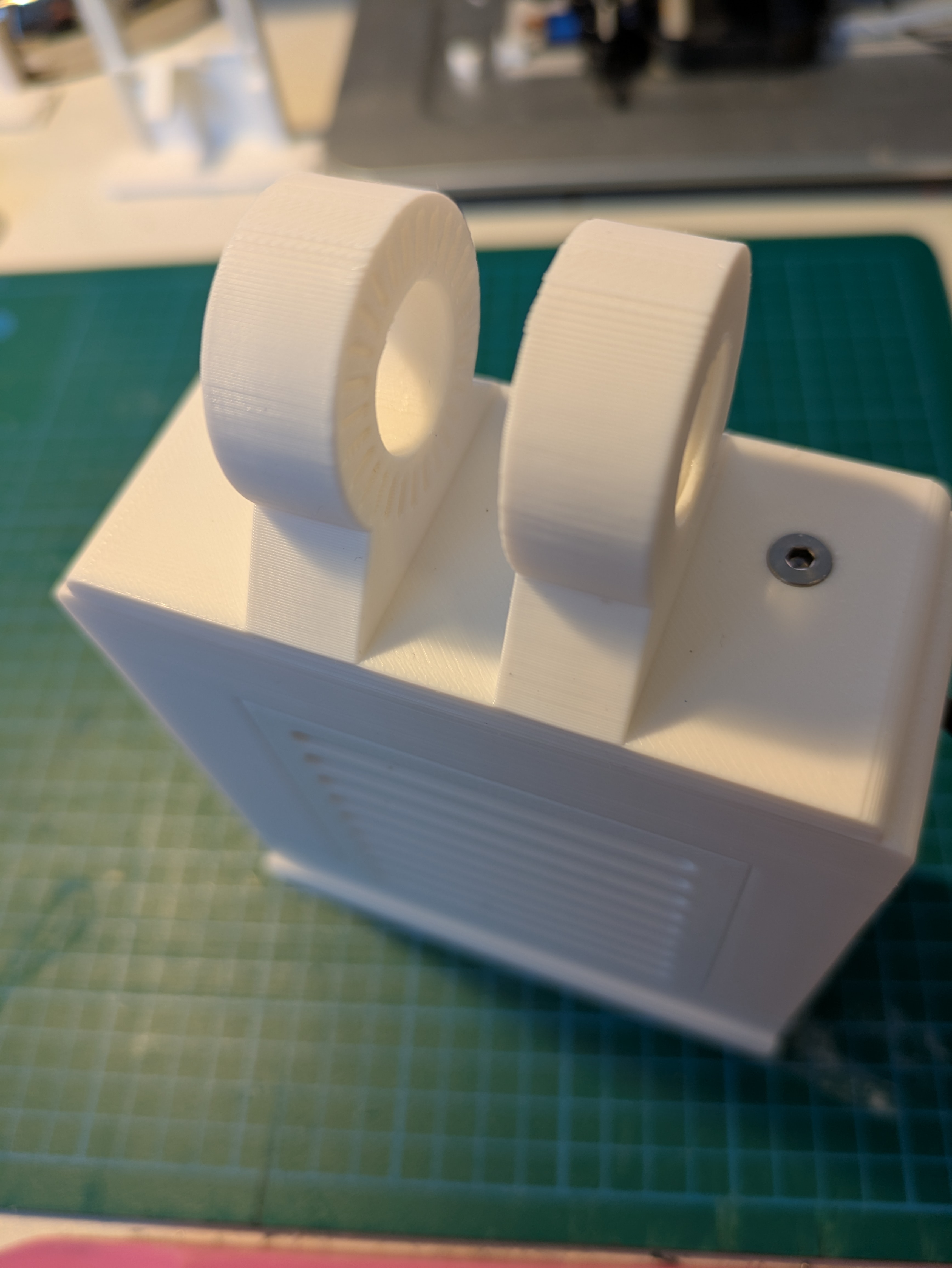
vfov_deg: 69.4
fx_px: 916
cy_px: 634
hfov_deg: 54.9
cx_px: 476
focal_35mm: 25
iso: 52
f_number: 1.89
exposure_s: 1/30
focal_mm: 5.43
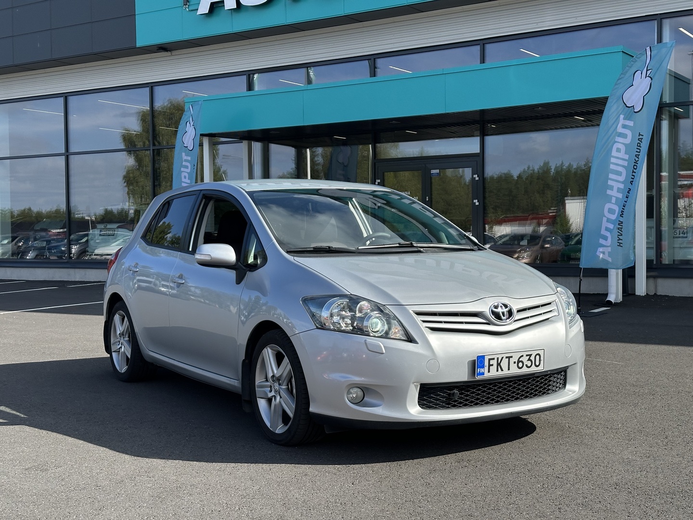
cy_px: 260
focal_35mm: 48
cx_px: 346
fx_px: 961
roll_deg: +0.0
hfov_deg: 39.7
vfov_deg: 30.3
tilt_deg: -1.1
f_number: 1.78
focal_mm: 6.86
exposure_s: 1/4184
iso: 64
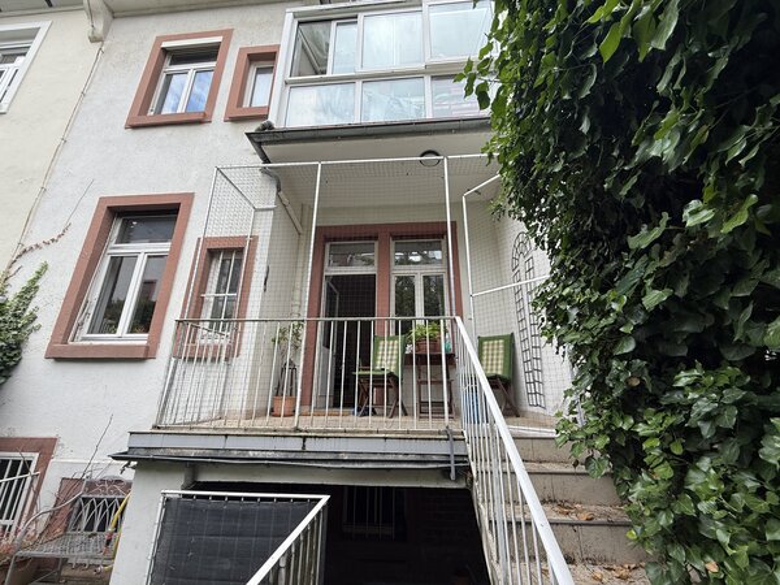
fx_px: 315
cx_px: 390
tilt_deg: +19.3
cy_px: 292
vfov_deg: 85.7
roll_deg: +0.2
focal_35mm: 14
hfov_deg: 102.1
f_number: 2.2
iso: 50
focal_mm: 2.22
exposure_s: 1/238
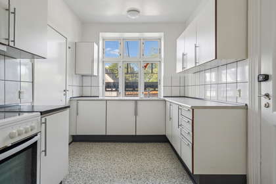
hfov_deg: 86.9
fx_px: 146
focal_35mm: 19
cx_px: 138
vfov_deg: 64.6
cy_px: 92
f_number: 4.5
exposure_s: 1/160
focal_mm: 19
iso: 400
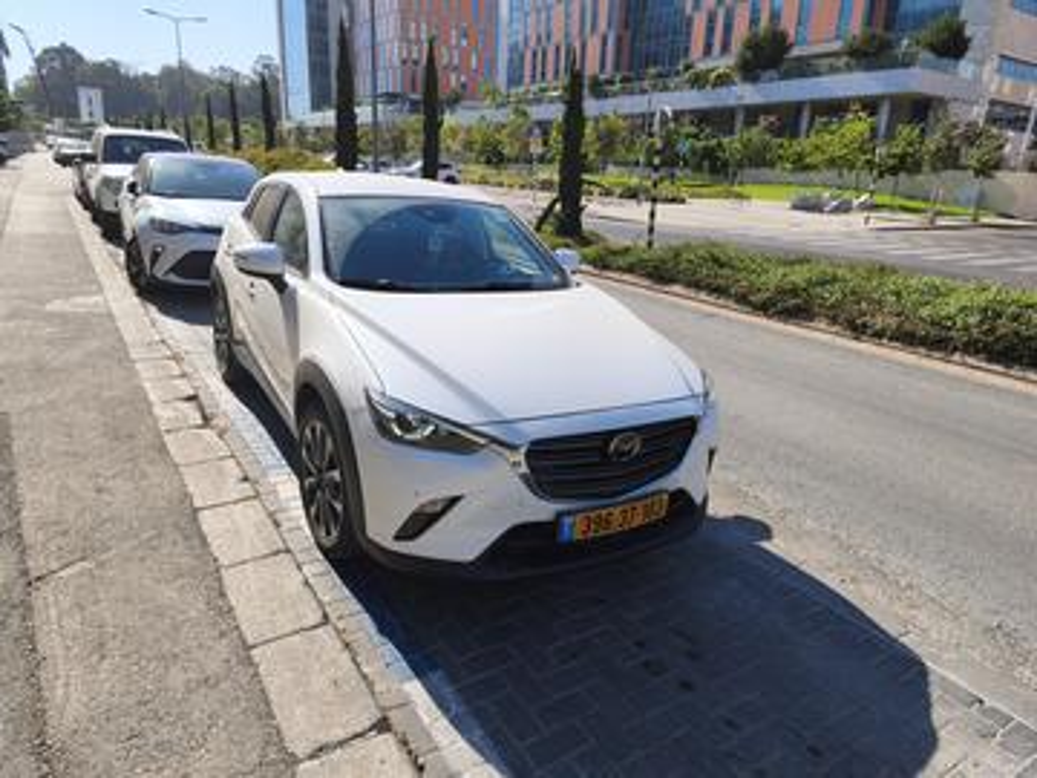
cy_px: 389
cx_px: 518
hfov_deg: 73.9
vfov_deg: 58.9
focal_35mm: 23
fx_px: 689
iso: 50
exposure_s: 1/3241
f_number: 1.7
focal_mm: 5.35
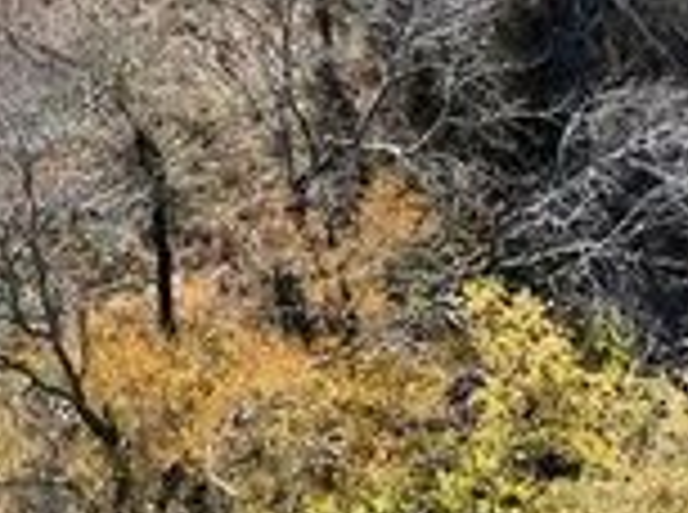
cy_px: -947
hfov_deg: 11.6
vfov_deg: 8.0
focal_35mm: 161
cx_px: -463
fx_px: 3192
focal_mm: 12.29
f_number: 2.8
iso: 420
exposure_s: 1/240
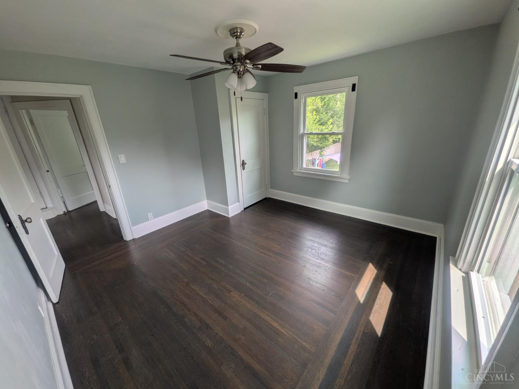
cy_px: 194
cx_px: 260
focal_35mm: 14
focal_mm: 1.85
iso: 34
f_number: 2.2
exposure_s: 1/176
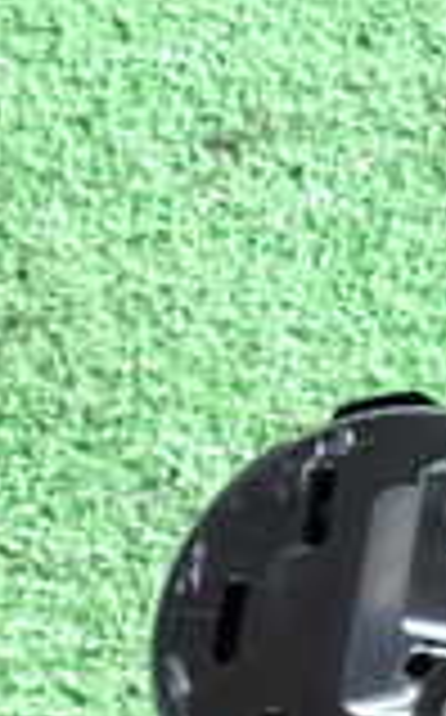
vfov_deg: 20.8
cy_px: 459
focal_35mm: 100
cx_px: 1221
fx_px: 1950
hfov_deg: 10.4
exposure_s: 1/40
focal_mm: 4.5
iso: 200
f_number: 2
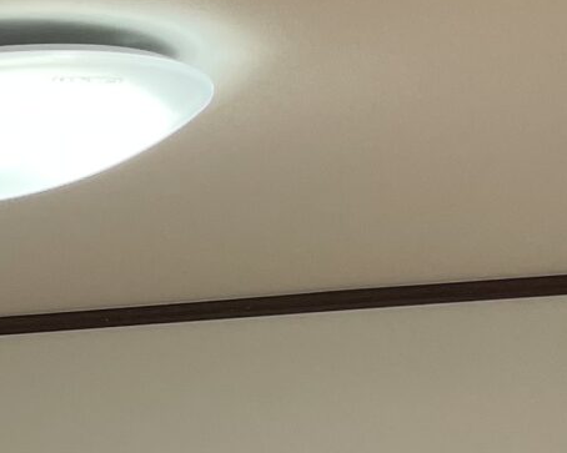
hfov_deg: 11.2
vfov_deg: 9.8
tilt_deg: -5.6
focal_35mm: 143
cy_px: 1012
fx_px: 2399
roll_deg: -1.0
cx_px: -819
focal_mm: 4.2
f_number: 1.6
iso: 50
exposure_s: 1/120
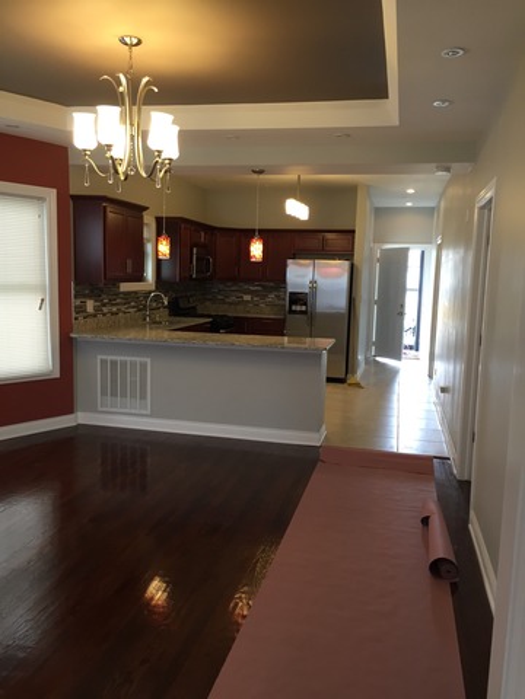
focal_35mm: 29
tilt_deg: -5.6
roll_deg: -2.3
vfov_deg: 61.7
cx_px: 262
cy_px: 350
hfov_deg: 48.2
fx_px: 586
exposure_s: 1/30
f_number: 2.2
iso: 80
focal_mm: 4.15
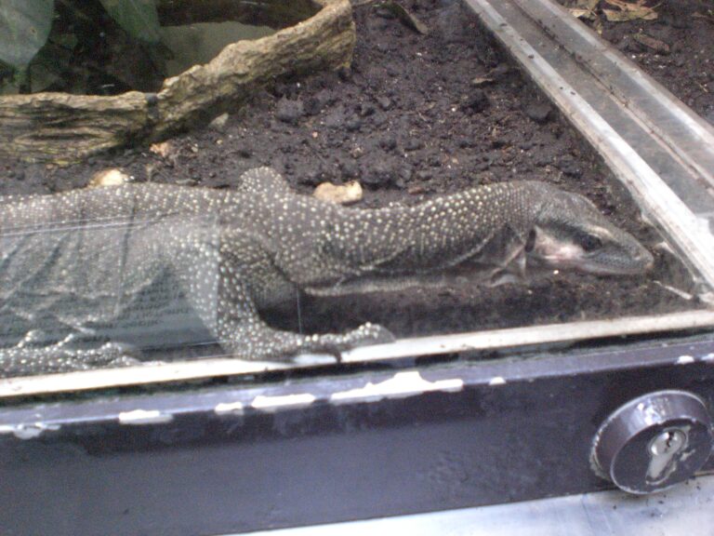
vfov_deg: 37.7
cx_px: 357
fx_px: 784
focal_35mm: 38
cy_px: 268
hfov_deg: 49.0
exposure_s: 1/80
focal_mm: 6.3
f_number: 3.1
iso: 800
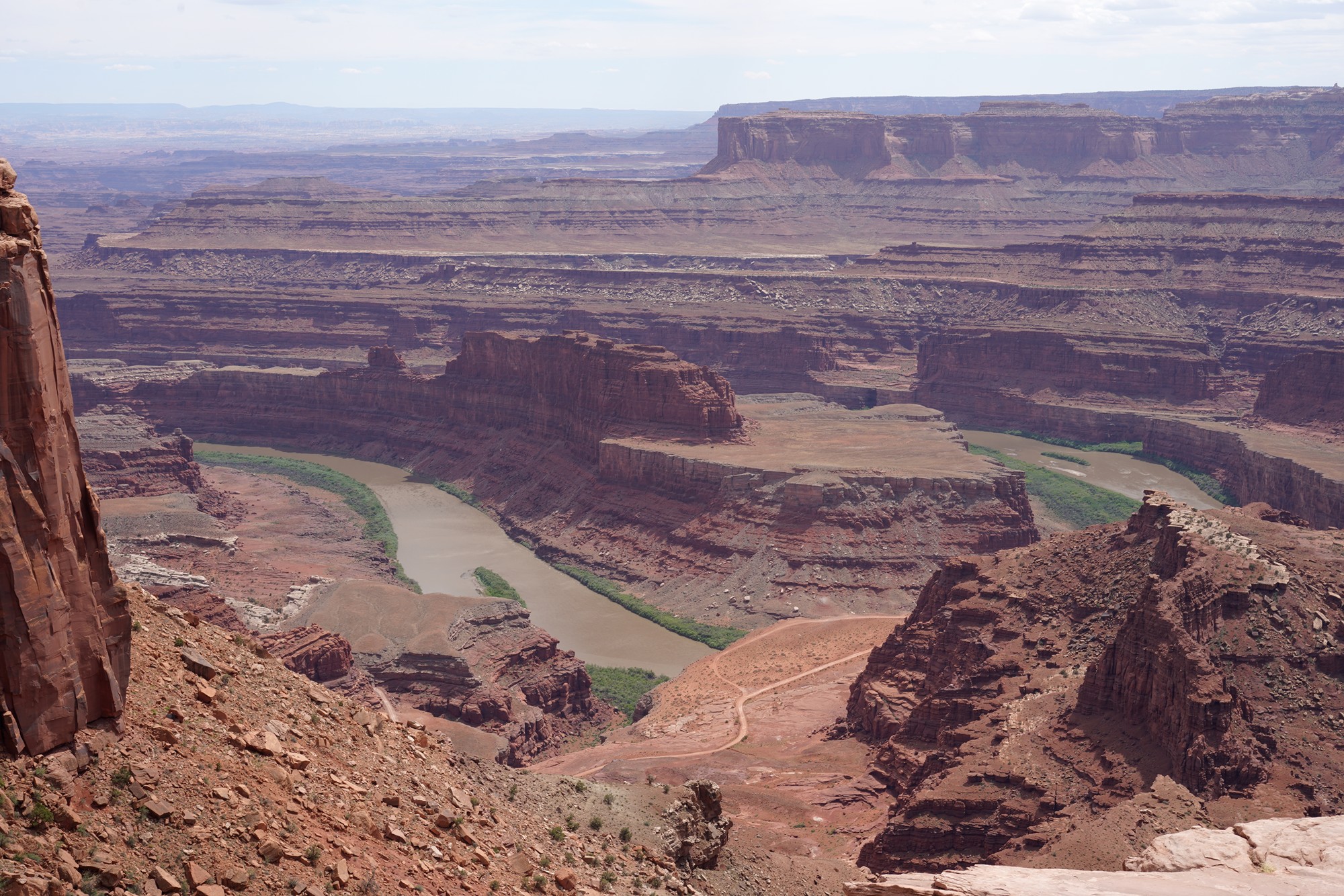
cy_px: 448
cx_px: 672
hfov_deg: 37.5
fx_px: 1979
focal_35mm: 53
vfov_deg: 25.5
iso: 100
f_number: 14
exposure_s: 1/100
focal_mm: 53
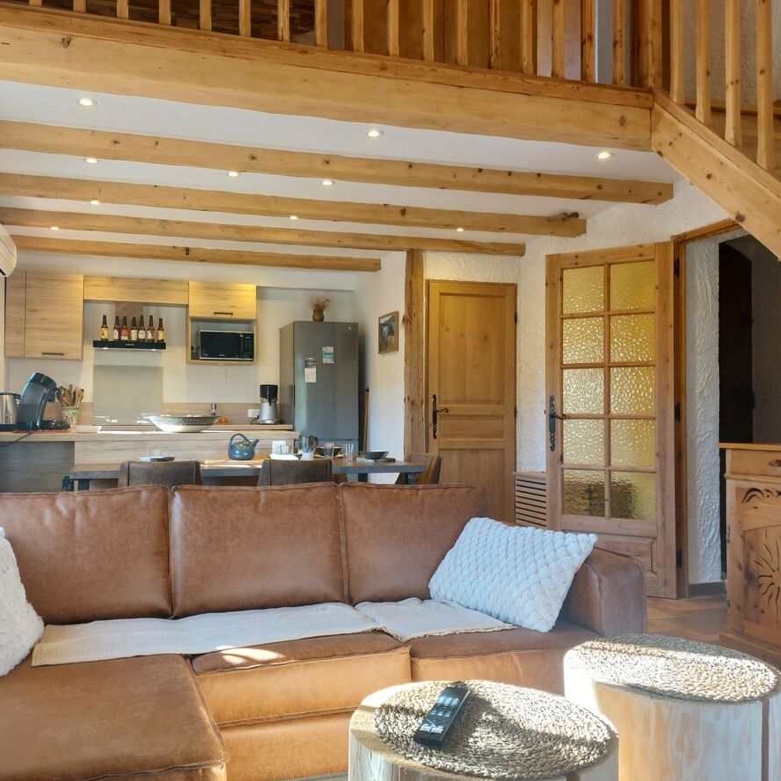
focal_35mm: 30
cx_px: 316
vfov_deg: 54.0
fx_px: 766
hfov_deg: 53.7
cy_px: 397
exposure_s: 1/60
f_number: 1.8
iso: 64
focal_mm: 5.23
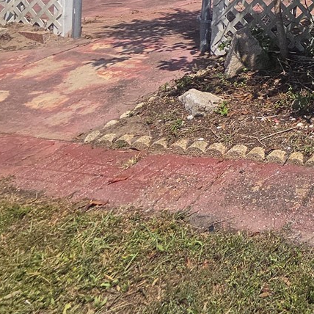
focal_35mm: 43
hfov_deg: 27.9
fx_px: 441
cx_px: 459
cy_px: -92
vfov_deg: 30.9
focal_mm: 2.2
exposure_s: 1/1941
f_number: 2.2
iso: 50
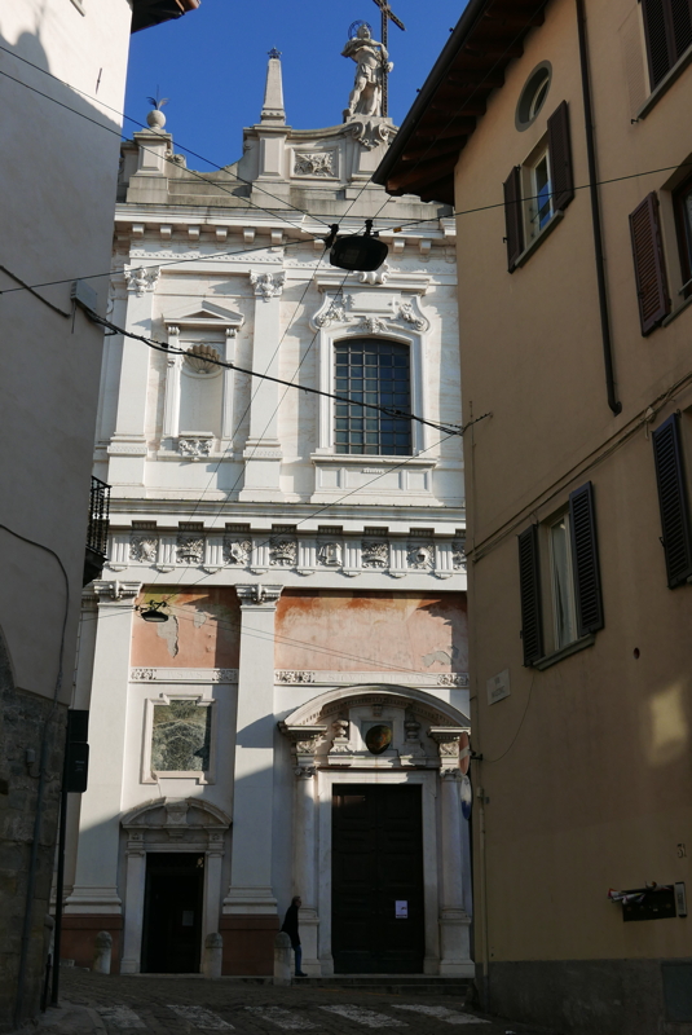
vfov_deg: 47.4
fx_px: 1180
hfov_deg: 32.7
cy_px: 518
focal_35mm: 41
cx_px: 346
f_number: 5.6
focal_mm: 18.6
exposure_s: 1/640
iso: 200
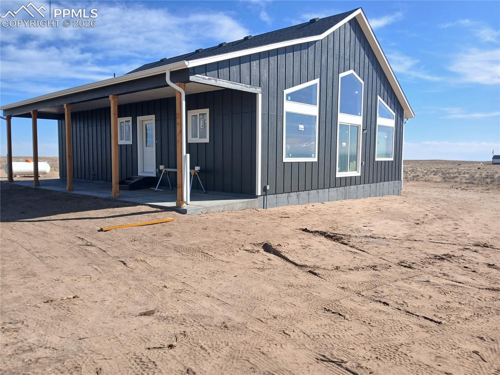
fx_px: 376
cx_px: 250
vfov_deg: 53.1
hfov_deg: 67.3
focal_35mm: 26
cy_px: 188
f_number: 1.8
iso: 20
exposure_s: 1/614
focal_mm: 3.98
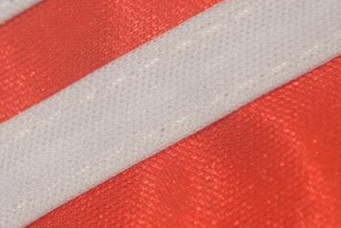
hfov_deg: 8.3
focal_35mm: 248
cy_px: 18
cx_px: -1
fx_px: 2344
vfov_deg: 5.5
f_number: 5.6
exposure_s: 1/100
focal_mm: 55
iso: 200
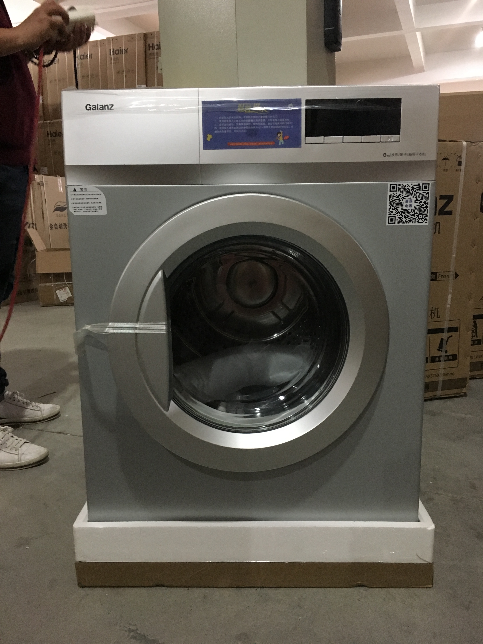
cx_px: 242
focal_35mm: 29
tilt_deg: -10.9
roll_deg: -0.1
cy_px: 322
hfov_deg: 48.2
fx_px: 540
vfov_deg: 61.7
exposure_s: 1/17
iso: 400
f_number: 2.2
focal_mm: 4.15
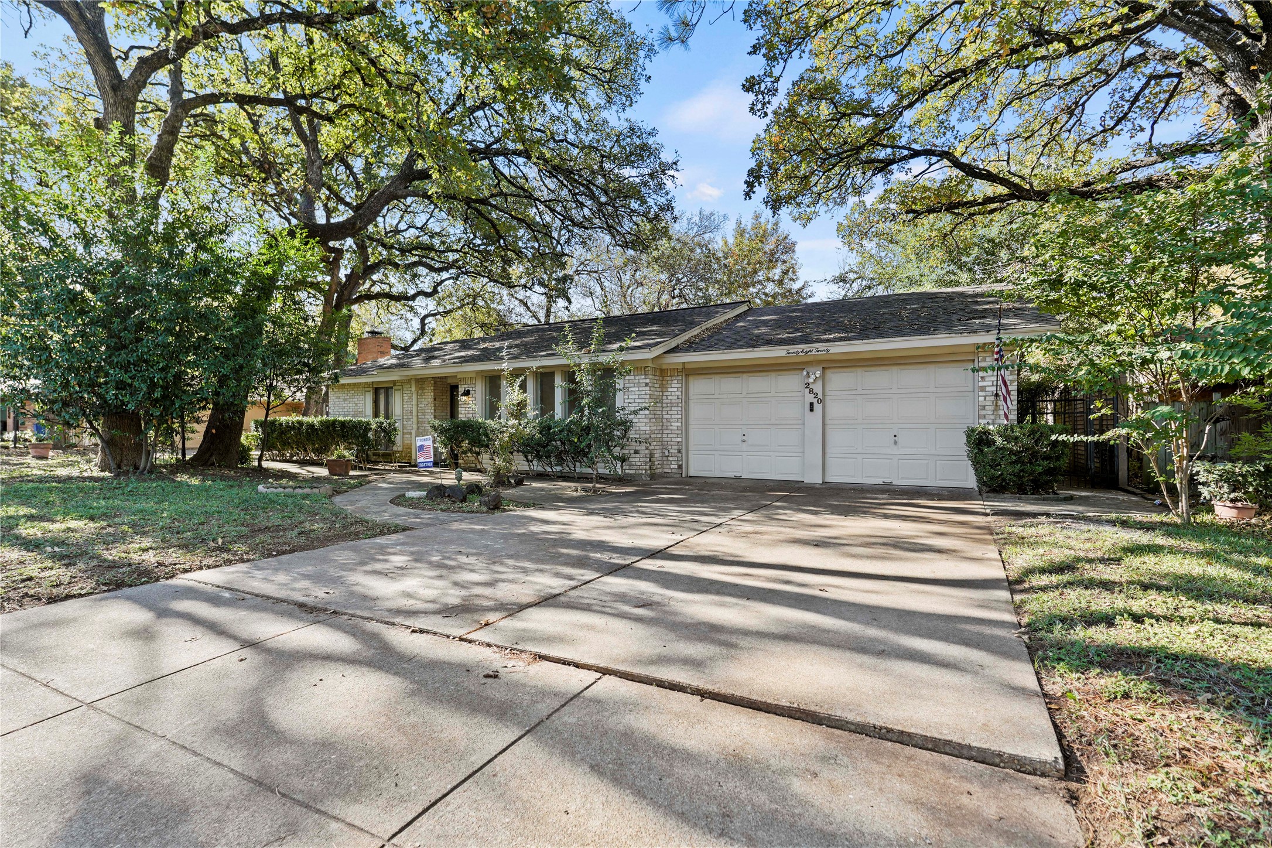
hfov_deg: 95.0
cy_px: 424
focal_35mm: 16
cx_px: 636
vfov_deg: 72.1
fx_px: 583
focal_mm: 11
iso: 125
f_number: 2.8
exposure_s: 1/40
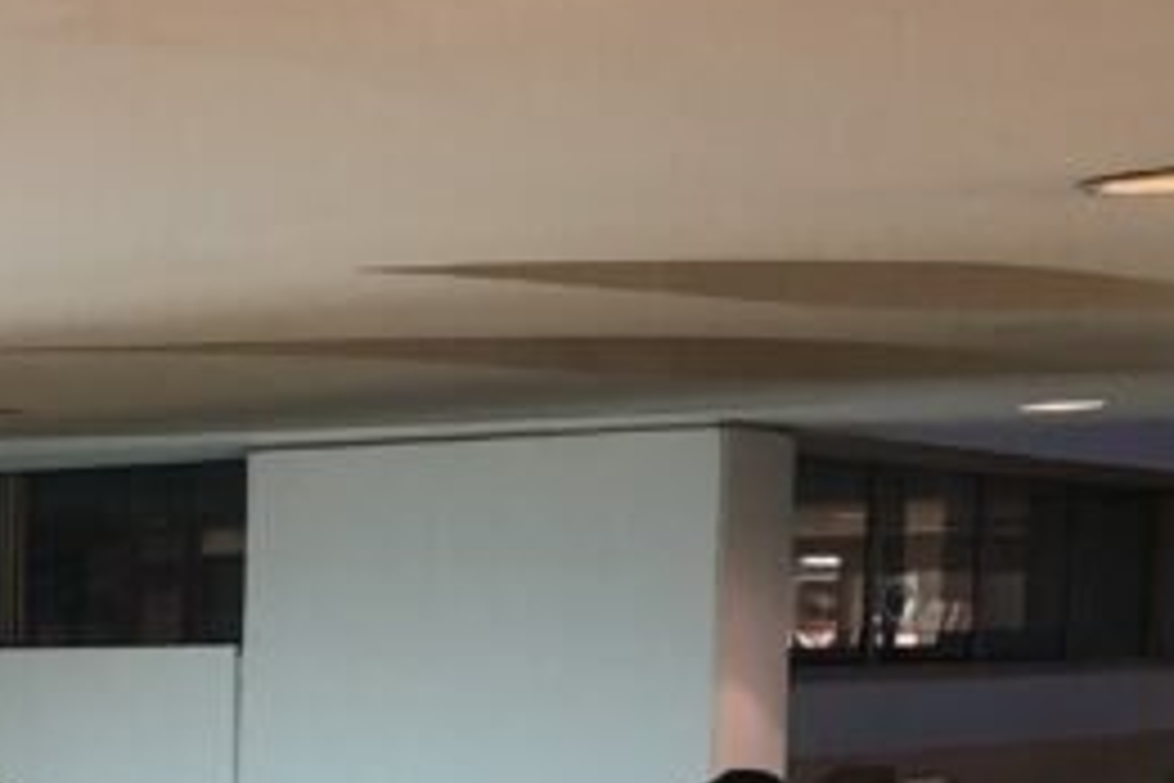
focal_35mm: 107
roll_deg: +0.0
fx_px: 3489
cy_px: 1089
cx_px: -589
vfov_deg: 12.3
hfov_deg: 17.2
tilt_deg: -8.4
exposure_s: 1/40
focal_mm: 4
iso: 25
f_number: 1.8
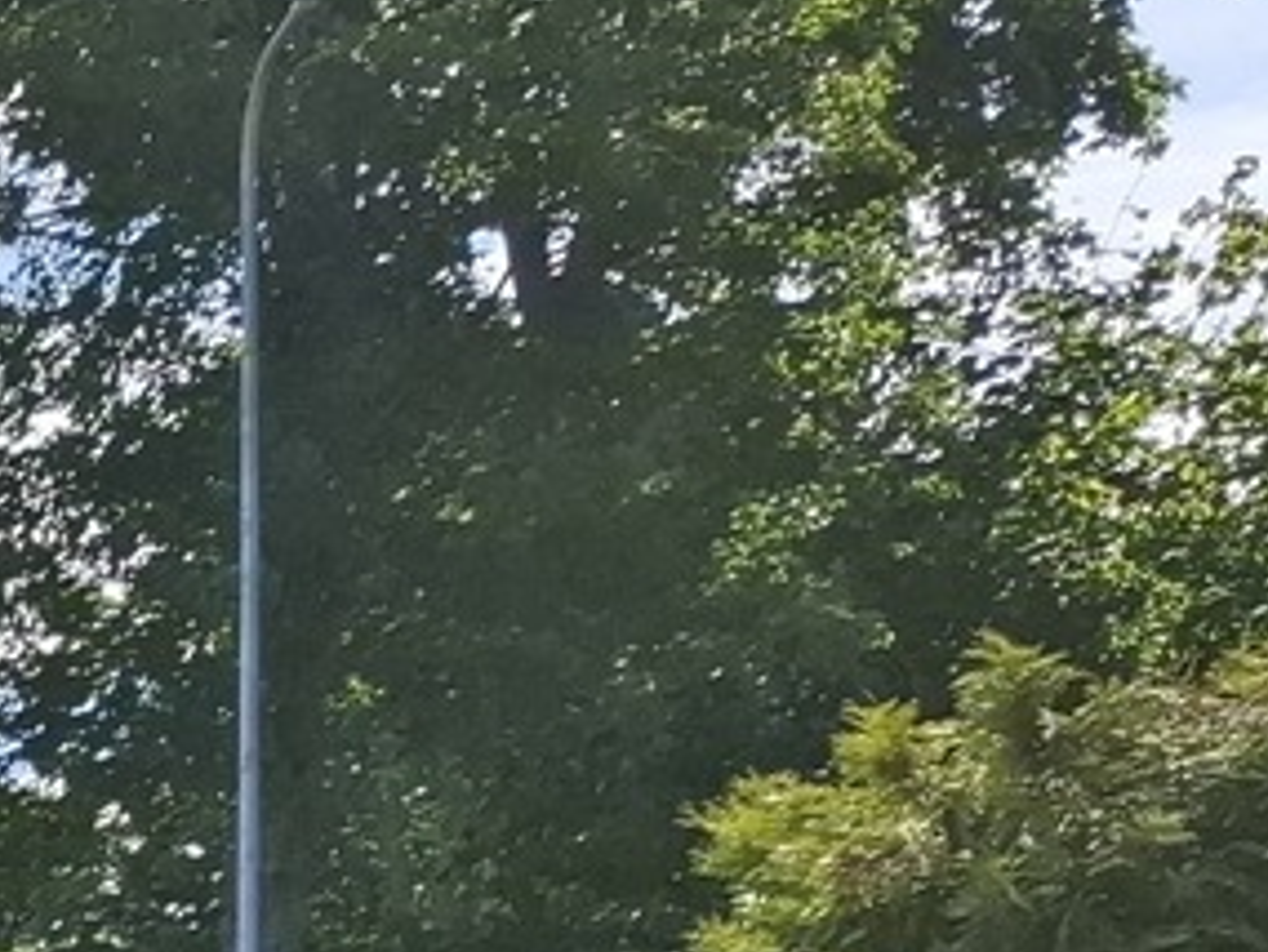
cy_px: 1748
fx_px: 4727
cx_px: -2144
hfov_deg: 11.4
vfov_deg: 10.7
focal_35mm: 129
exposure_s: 1/2915
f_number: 1.8
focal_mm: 5.54
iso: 50
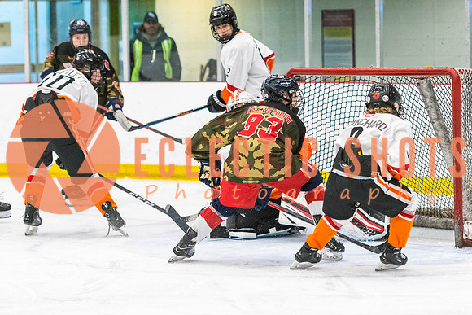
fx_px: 2350
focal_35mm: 179
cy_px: 153
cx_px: 266
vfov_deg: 7.7
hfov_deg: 11.5
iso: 2000
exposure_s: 1/640
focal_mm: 116
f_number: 2.8
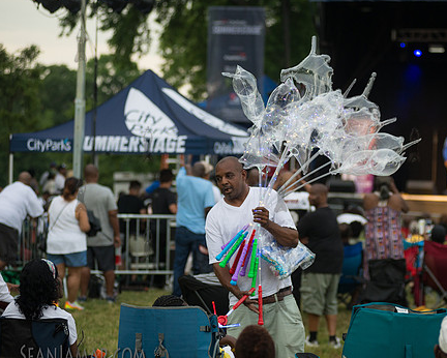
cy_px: 194
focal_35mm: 141
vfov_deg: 11.0
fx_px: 1866
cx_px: 280
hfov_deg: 13.6
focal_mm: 112
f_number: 3.5
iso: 1250
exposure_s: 1/400
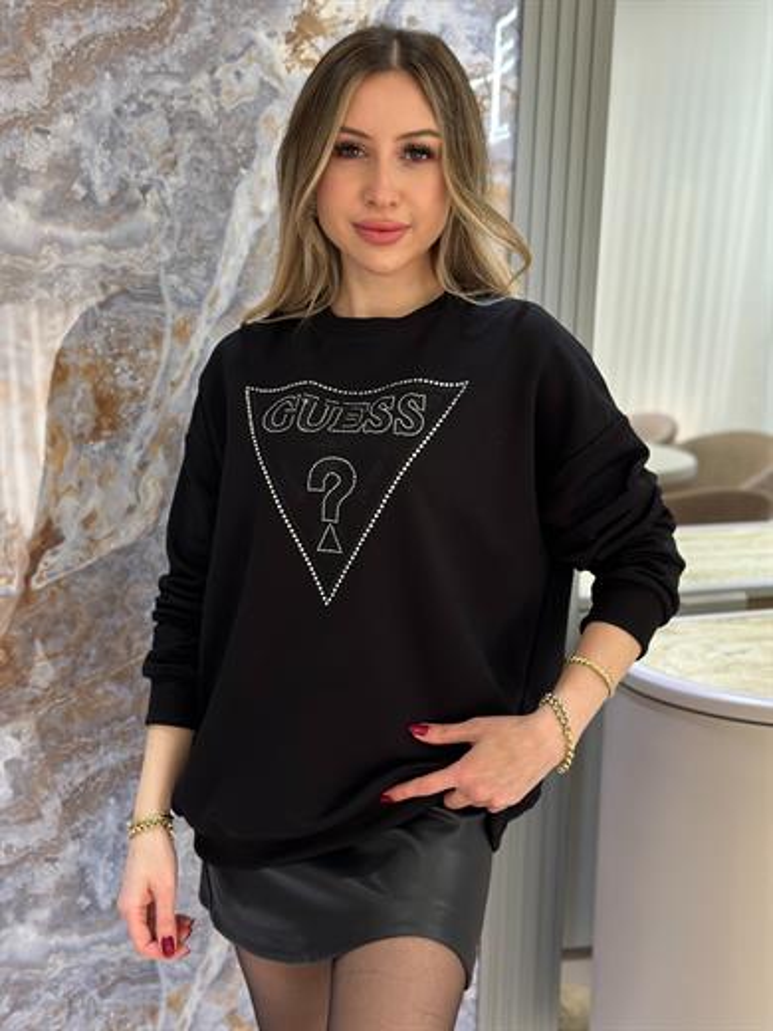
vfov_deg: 39.7
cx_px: 386
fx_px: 1429
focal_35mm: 48
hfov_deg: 30.3
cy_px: 516
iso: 125
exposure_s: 1/50
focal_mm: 6.86
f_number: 1.78
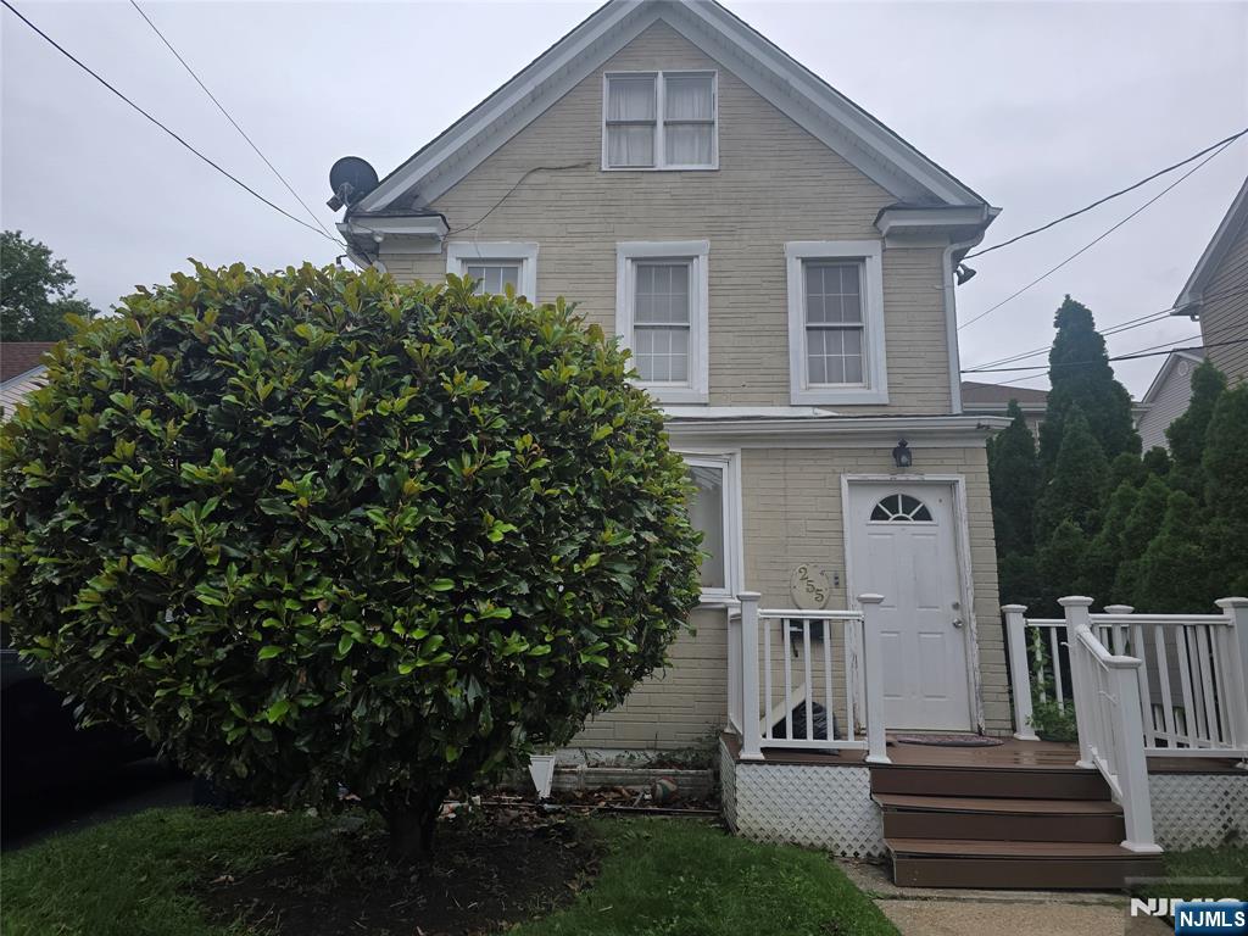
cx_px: 624
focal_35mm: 23
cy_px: 468
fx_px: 829
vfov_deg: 58.9
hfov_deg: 73.9
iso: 12
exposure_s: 1/566
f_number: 1.7
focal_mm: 6.3
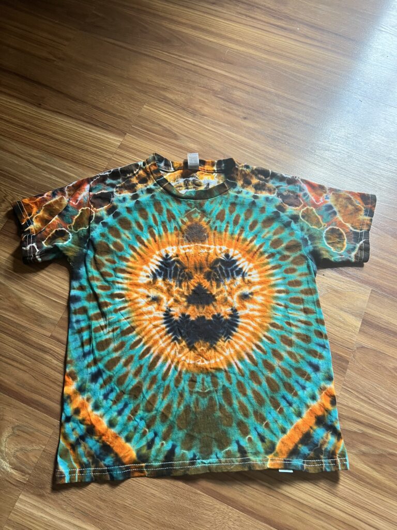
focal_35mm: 26
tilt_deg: -69.1
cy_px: 265
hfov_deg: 53.1
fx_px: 398
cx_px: 198
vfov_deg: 67.3
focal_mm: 5.7
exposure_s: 1/72
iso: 125
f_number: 1.5
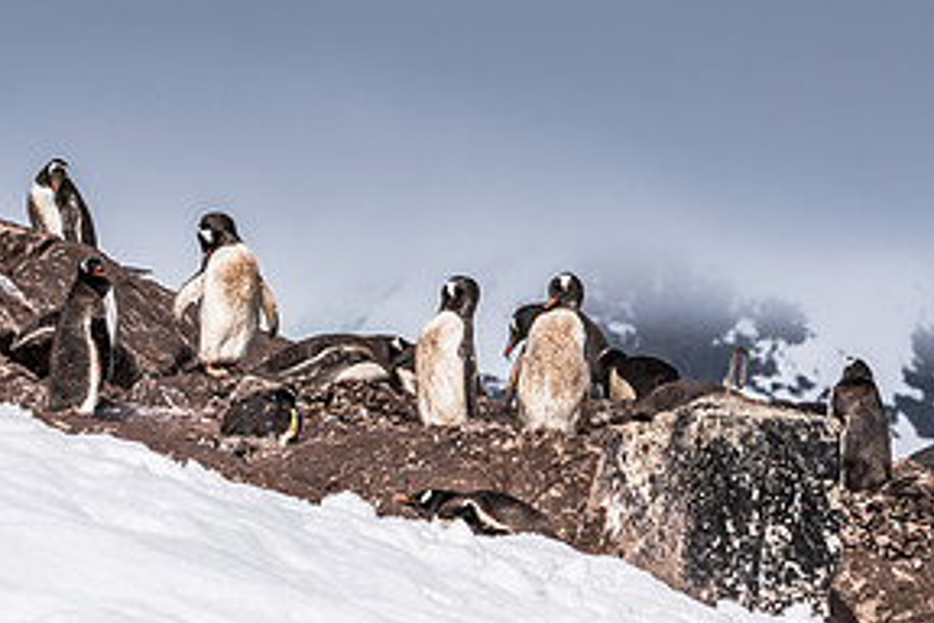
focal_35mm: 403
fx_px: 10455
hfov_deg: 5.1
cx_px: 266
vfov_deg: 3.4
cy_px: 274
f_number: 10
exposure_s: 1/1000
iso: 250
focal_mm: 200
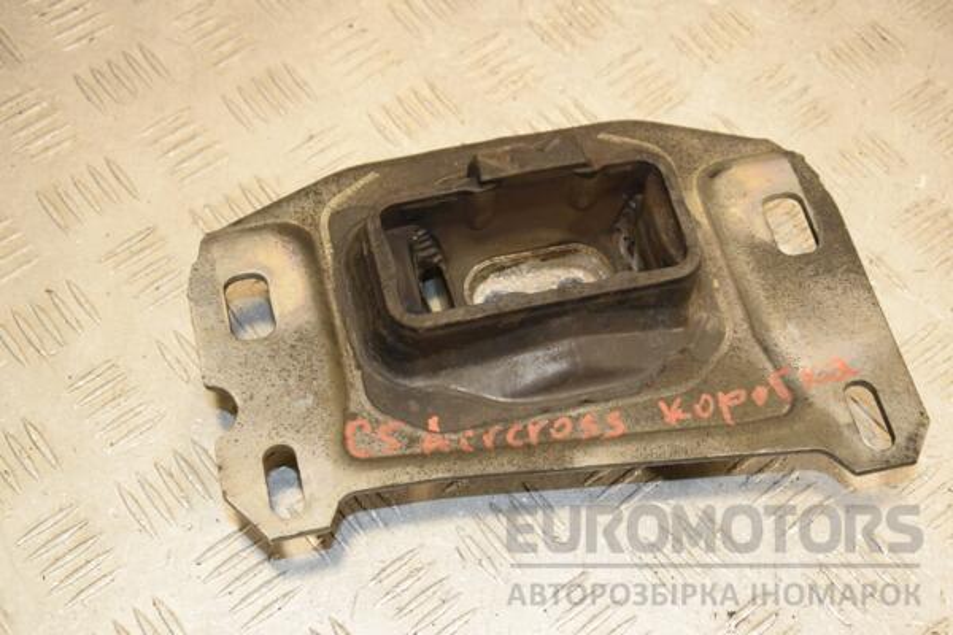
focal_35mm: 60
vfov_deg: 22.6
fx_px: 1588
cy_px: 318
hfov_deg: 33.4
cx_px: 476
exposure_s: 1/200
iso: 800
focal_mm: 40
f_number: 6.3
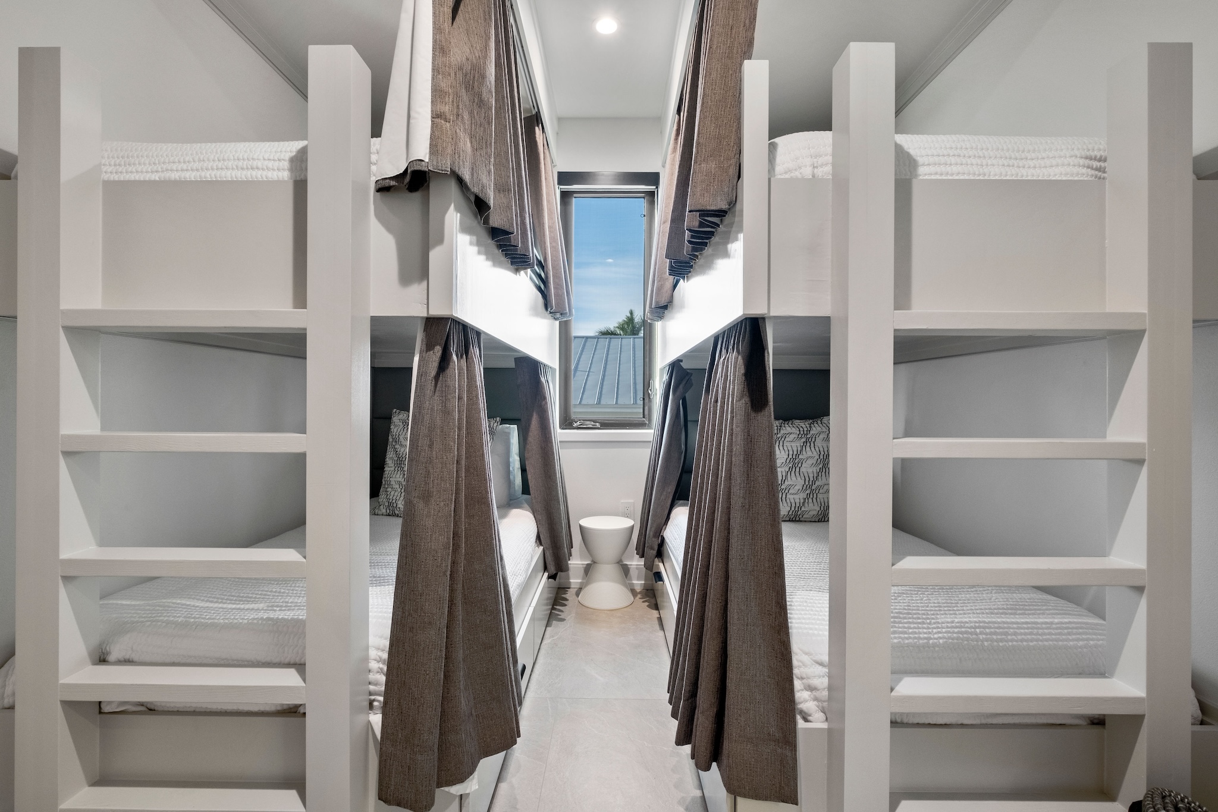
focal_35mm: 15
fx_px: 507
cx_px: 609
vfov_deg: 77.3
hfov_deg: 100.4
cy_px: 406
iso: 640
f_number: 8
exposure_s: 1/4
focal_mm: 10
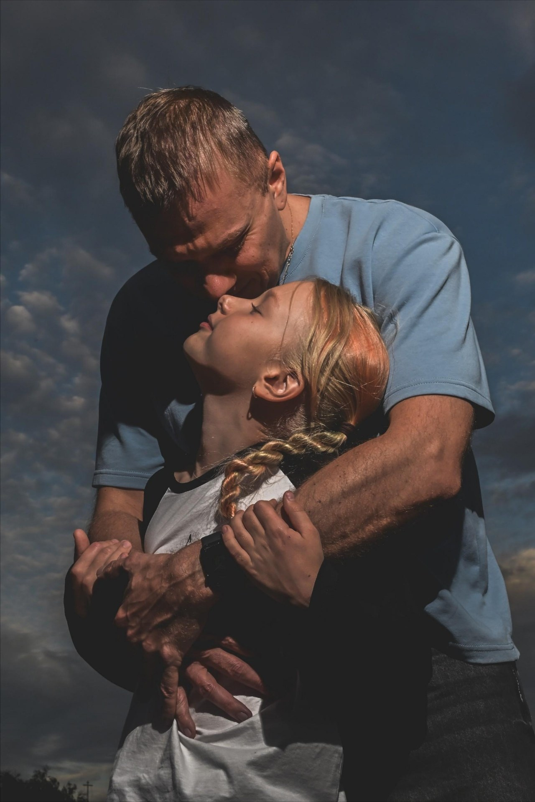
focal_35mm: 46
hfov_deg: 29.2
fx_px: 1025
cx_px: 268
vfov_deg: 42.7
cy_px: 401
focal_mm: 46
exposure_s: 1/161
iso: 400
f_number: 22
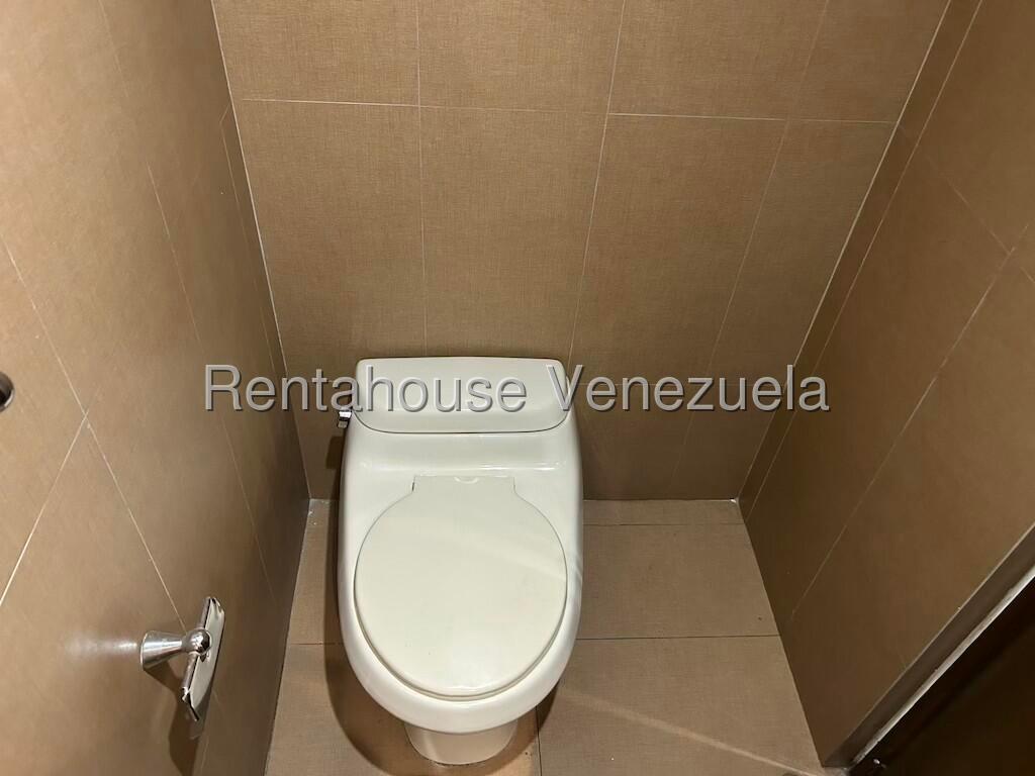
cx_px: 518
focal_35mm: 26
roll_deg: -3.8
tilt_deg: -44.3
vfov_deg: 53.1
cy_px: 388
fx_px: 777
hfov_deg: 67.3
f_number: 1.5
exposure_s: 1/40
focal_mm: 5.7
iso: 400
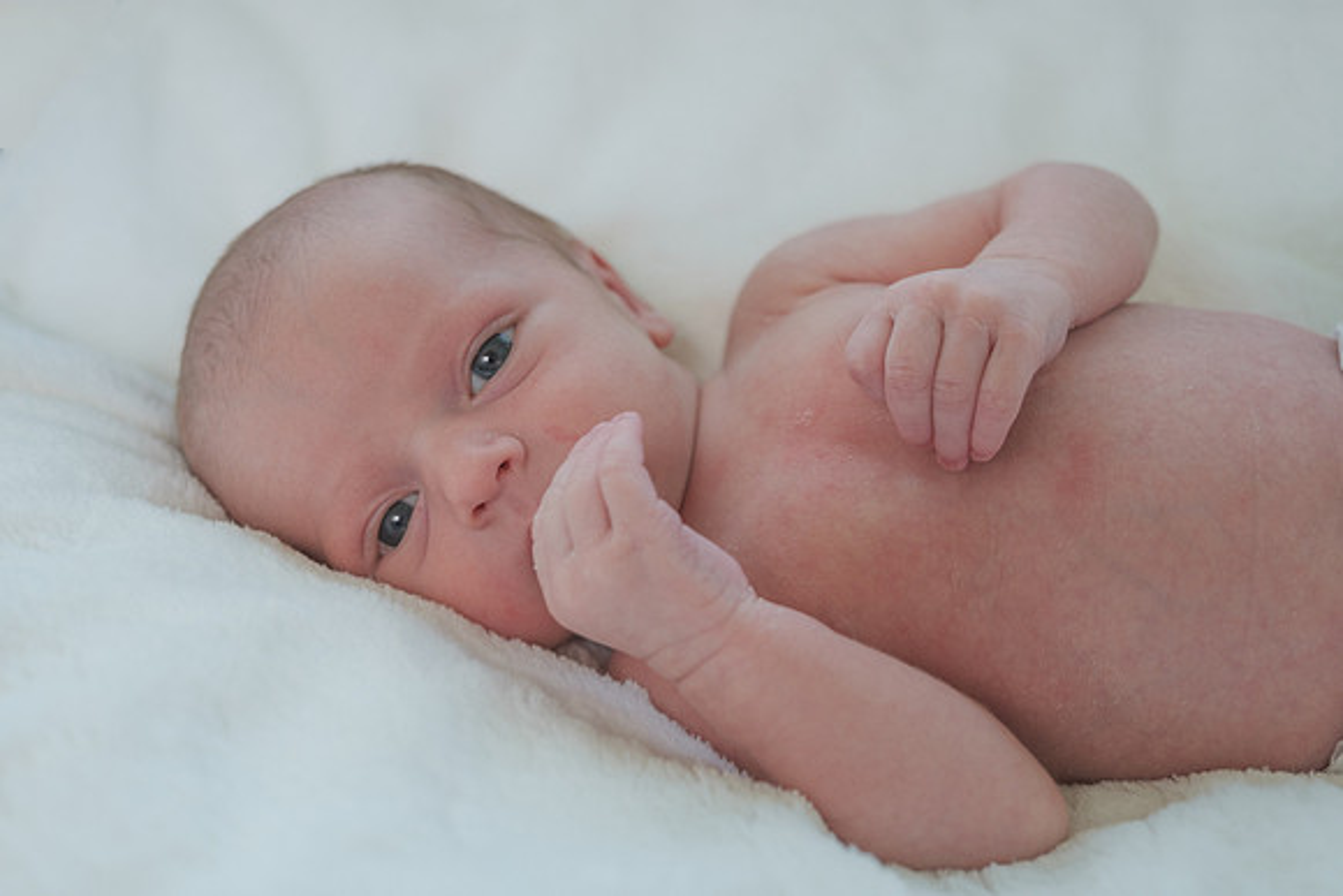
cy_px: 448
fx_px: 1455
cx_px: 672
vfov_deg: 34.2
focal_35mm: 39
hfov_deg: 49.5
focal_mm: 25.7
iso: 800
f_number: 2.8
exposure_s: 1/300
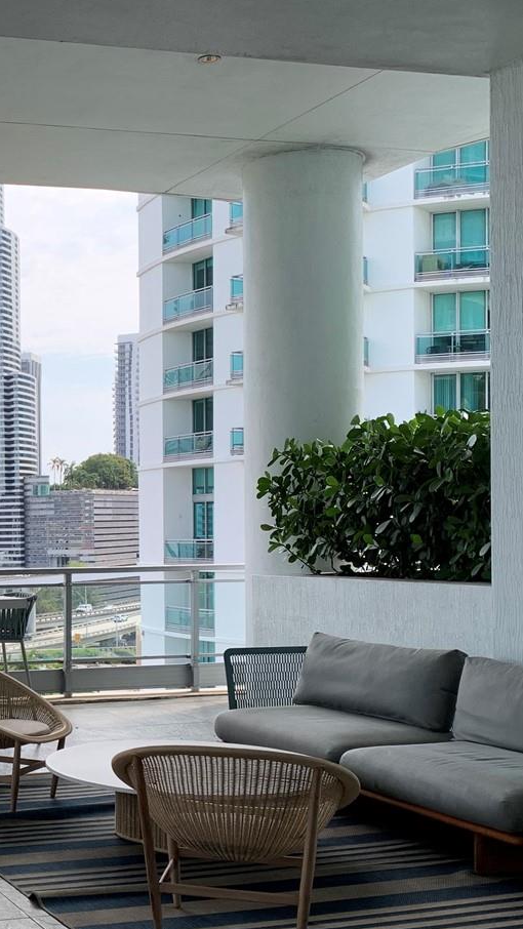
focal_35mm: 50
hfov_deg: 22.2
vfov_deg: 41.1
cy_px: 575
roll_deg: +1.0
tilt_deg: -5.3
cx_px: -102
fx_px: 1232
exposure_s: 1/701
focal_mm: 4.25
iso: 25
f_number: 1.8
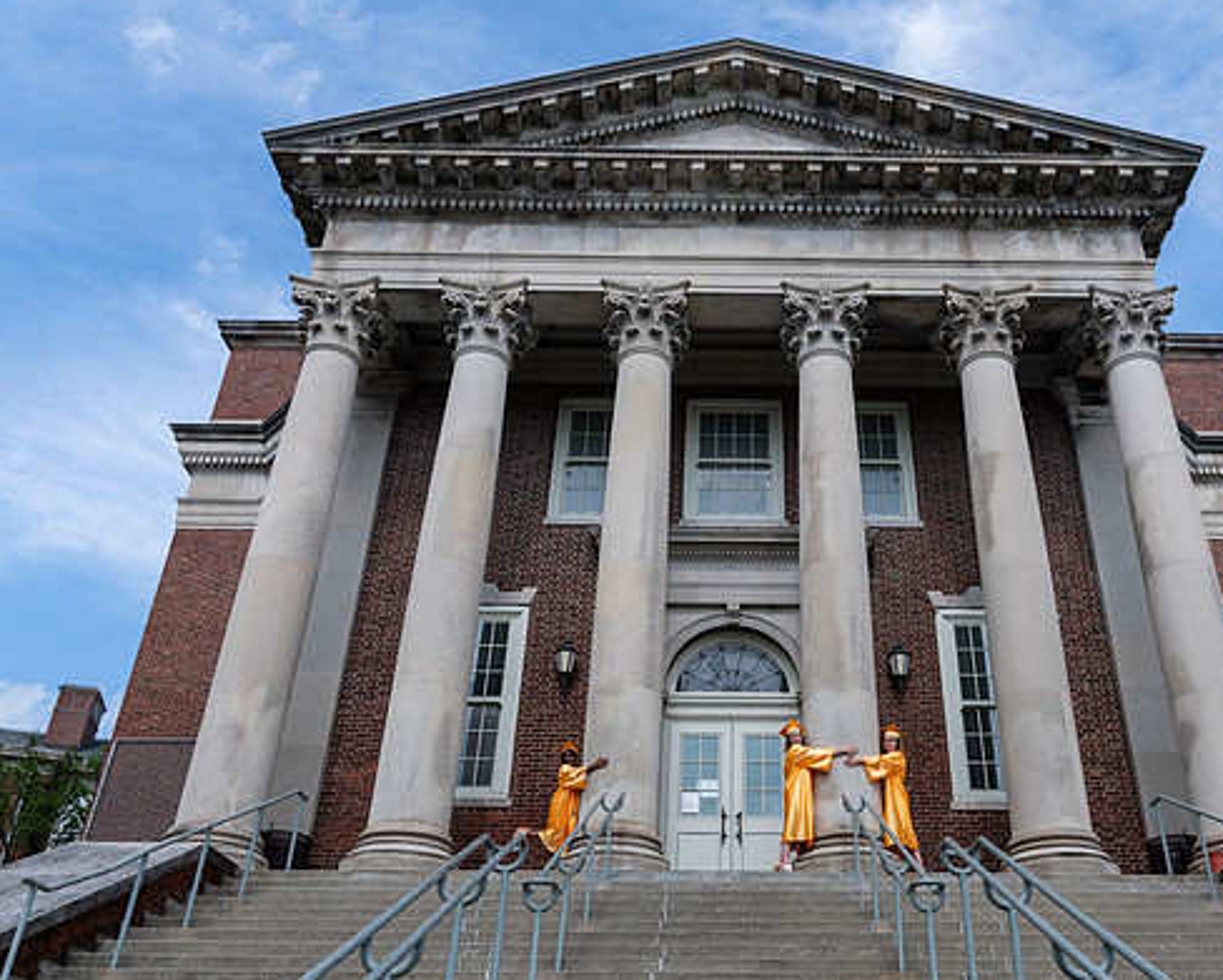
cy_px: 509
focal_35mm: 30
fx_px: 1087
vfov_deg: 48.5
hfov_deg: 58.2
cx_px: 743
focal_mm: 24
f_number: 5.6
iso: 80
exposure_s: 1/500
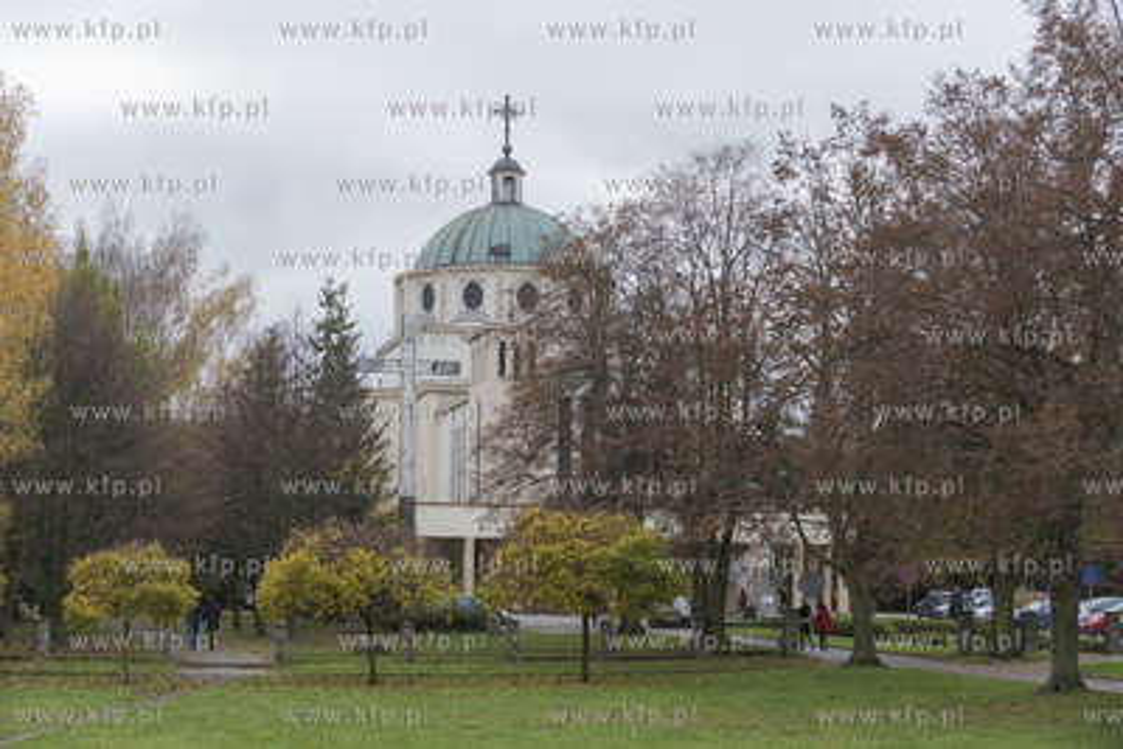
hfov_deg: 27.0
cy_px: 374
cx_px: 562
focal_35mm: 75
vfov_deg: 18.2
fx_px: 2340
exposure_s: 1/400
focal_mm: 75
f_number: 4.5
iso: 400
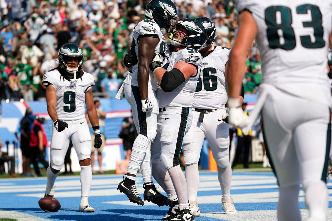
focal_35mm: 209
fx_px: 1927
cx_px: 166
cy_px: 110
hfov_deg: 9.8
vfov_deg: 6.6
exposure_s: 1/2000
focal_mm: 209
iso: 160
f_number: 4.5
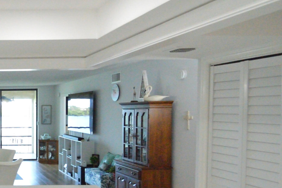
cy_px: 132
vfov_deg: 32.2
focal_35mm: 41
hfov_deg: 38.1
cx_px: -39
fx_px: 321
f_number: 4
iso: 6400
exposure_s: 1/1250
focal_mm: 12
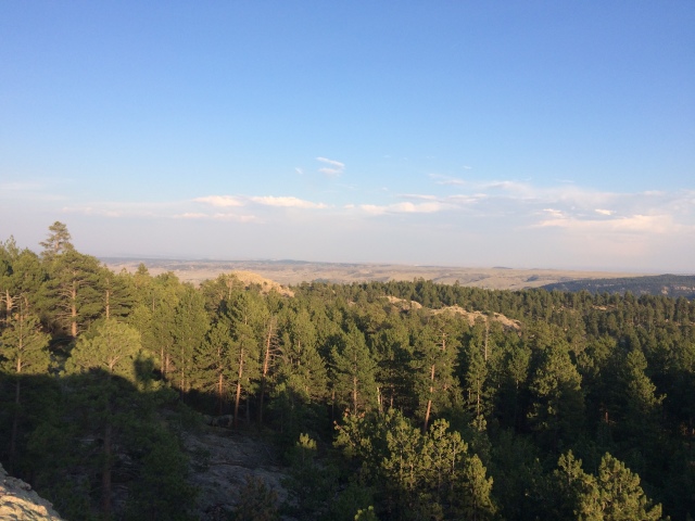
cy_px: 260
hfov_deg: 61.7
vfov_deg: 48.2
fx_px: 582
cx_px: 348
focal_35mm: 29
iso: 32
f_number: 2.2
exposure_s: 1/1080
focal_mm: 4.15
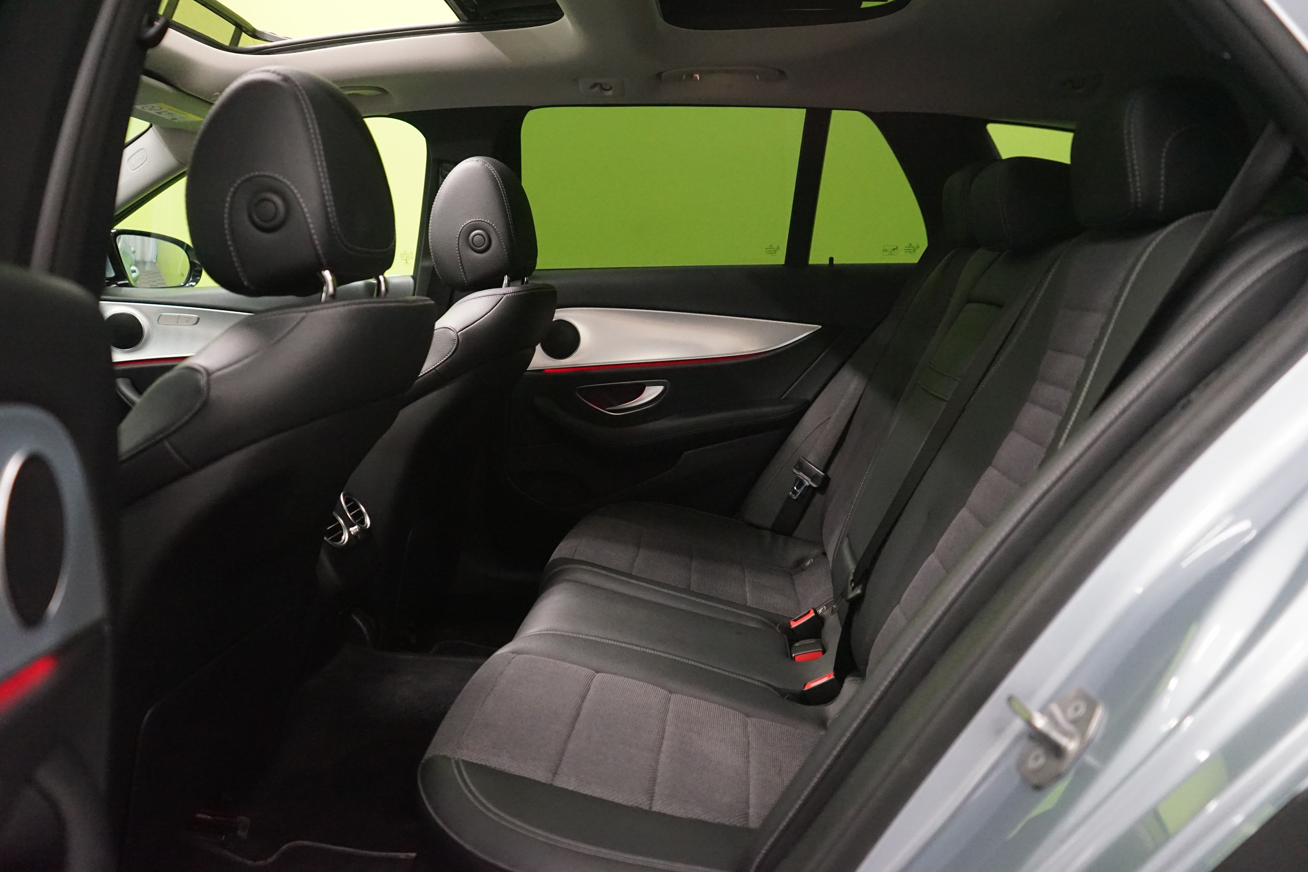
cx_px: 654
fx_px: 1017
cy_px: 436
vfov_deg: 46.4
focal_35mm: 28
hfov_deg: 65.5
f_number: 3.5
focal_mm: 28
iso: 6400
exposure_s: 1/100
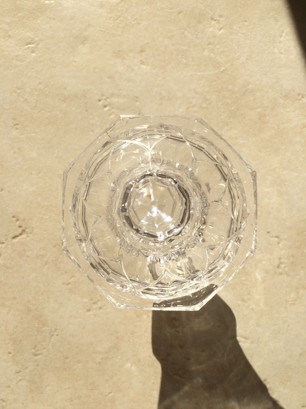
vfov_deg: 61.7
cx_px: 153
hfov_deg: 48.2
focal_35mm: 29
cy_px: 204
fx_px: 342
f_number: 2.2
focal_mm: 4.15
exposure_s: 1/2415
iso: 32
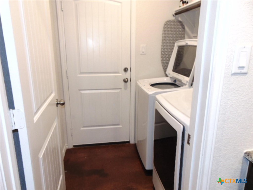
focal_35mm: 25
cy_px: 95
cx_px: 126
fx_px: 183
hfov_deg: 69.4
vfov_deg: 54.9
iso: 200
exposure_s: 1/30
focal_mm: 4.5
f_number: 3
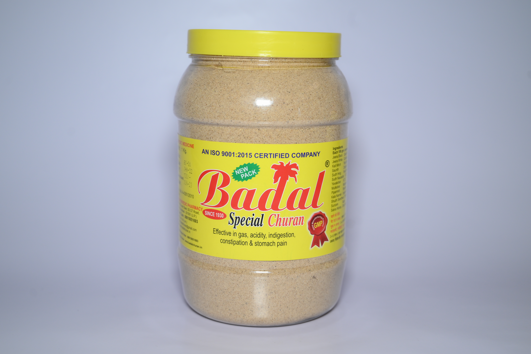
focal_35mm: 50
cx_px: 266
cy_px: 177
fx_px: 738
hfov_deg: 39.6
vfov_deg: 27.0
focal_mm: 50
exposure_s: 1/160
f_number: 4.5
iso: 400
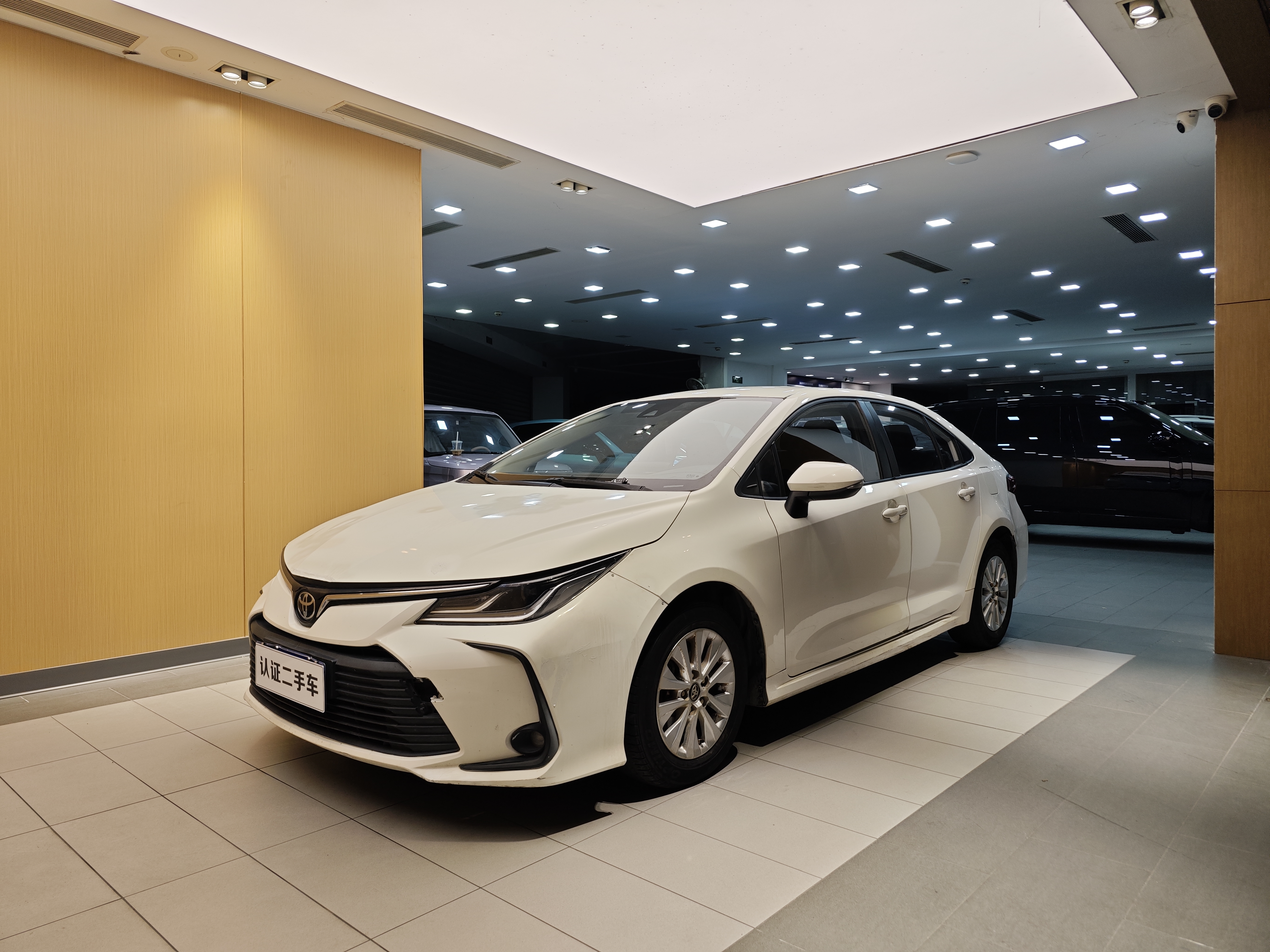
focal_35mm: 23
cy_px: 476
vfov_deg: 58.9
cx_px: 635
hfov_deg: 73.9
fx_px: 844
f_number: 1.9
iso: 50
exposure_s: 1/105
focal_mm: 8.7
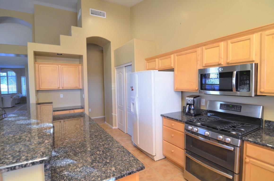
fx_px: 148
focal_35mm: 20
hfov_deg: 85.5
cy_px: 90
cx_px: 137
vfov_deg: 63.0
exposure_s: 1/60
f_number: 4
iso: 800
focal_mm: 13
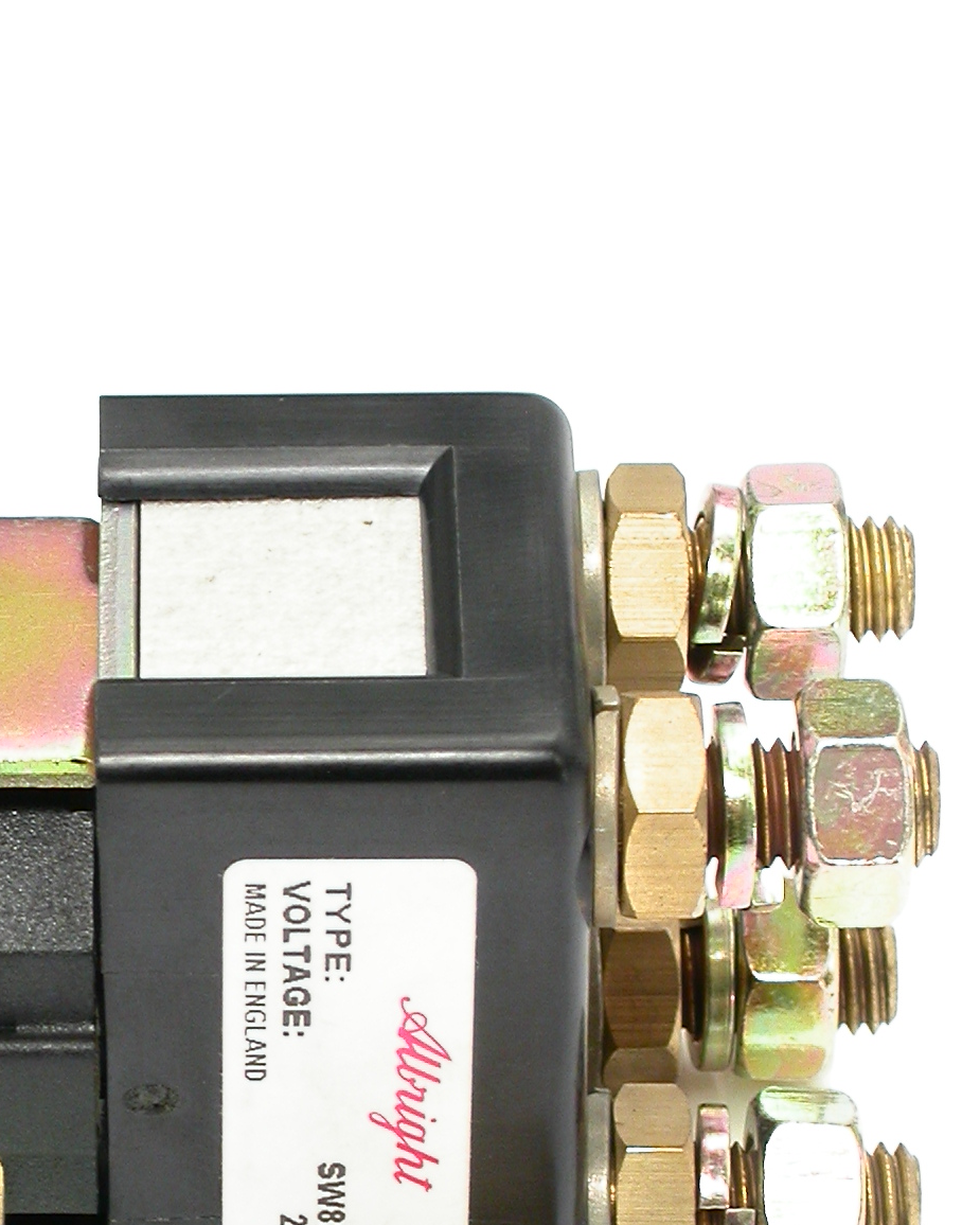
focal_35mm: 257
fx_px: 9316
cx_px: 110
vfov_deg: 7.5
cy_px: 1012
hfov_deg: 6.0
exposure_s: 1/17.1
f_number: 4.6
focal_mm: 27.7
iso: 100
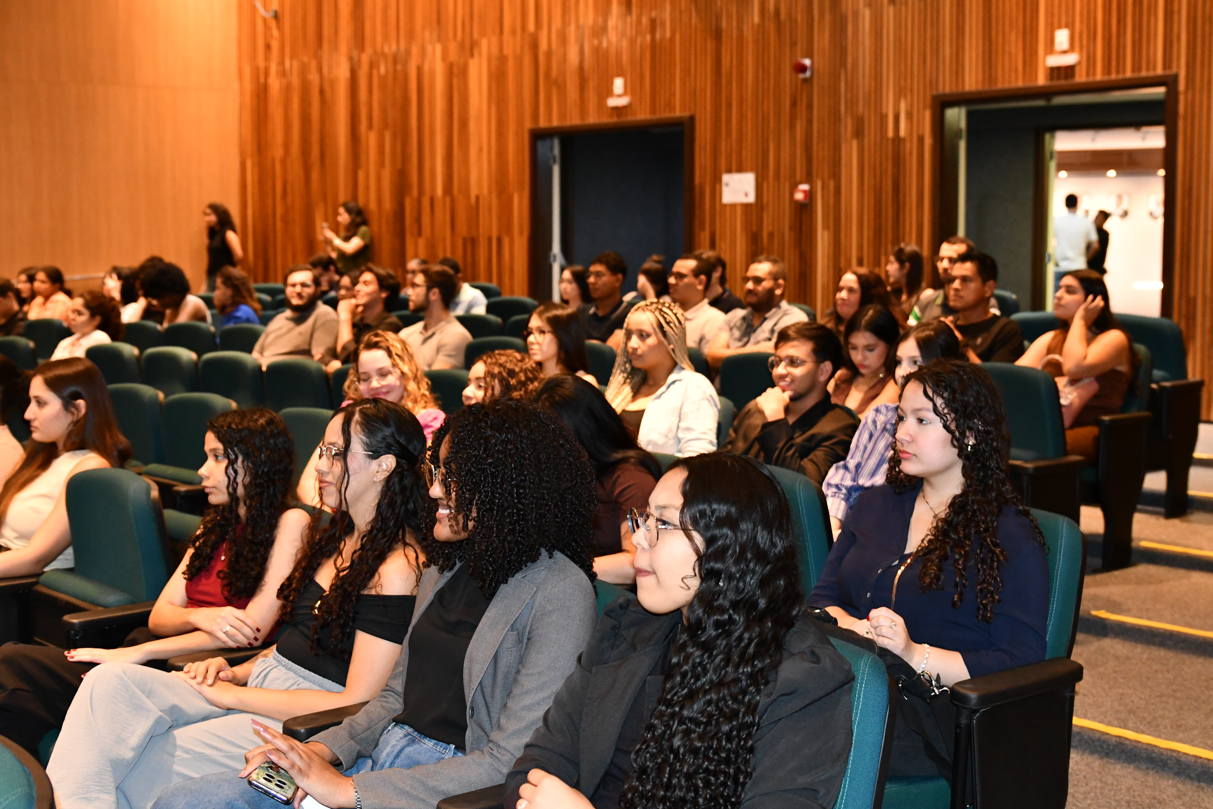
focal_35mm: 46
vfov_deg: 29.2
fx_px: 1550
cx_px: 606
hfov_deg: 42.7
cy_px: 404
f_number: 2.8
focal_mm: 31
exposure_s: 1/60
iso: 2500
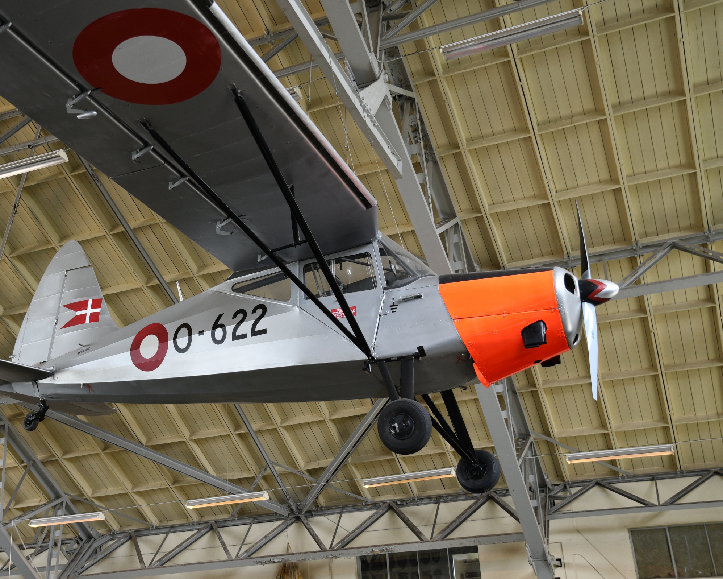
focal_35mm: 44
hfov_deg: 41.9
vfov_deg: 34.2
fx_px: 942
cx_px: 303
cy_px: 289
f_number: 4
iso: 320
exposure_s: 1/80
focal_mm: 26
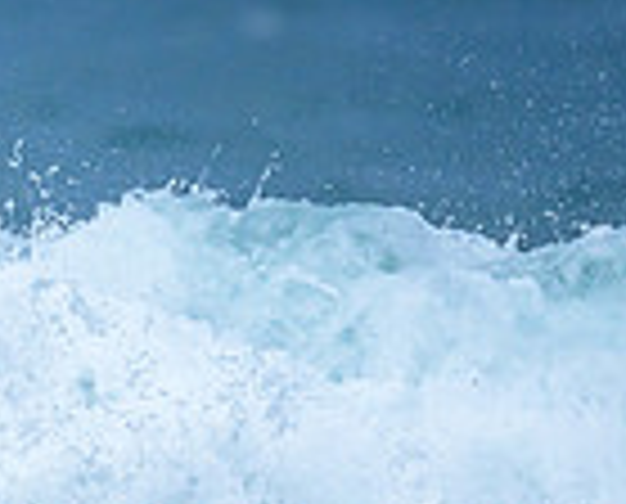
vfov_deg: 0.4
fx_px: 79761
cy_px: 813
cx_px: -501
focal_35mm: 4293
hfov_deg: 0.4
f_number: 6.3
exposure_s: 1/2500
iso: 400
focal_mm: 800
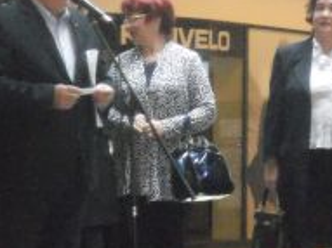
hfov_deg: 9.8
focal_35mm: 202
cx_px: 97
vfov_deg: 7.3
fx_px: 1936
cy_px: 152
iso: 1600
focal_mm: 13.9
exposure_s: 1/60
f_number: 5.9
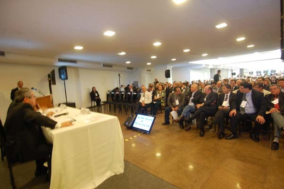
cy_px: 94
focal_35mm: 18
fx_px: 142
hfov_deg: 90.0
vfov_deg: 67.3
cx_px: 142
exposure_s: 1/5
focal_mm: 12
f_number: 4
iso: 800
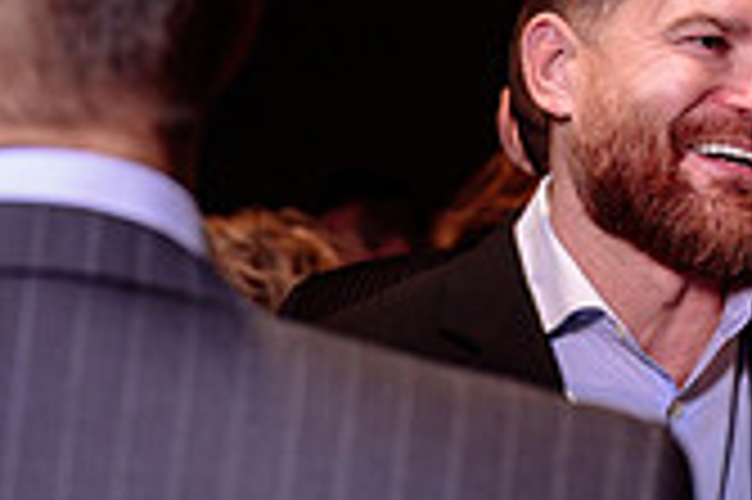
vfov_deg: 6.7
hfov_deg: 10.2
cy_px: 678
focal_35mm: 202
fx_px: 4215
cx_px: 563
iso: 800
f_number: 4
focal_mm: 58
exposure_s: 1/60
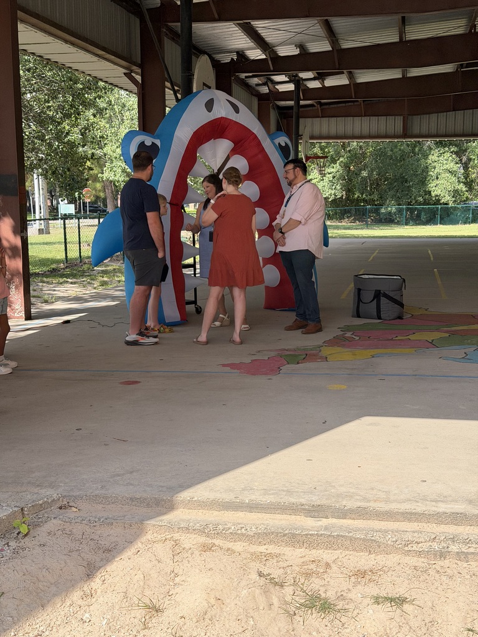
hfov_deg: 30.3
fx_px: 884
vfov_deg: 39.7
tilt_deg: -7.0
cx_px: 239
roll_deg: -1.8
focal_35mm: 48
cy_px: 318
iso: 100
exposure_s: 1/2208
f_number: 1.78
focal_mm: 6.76
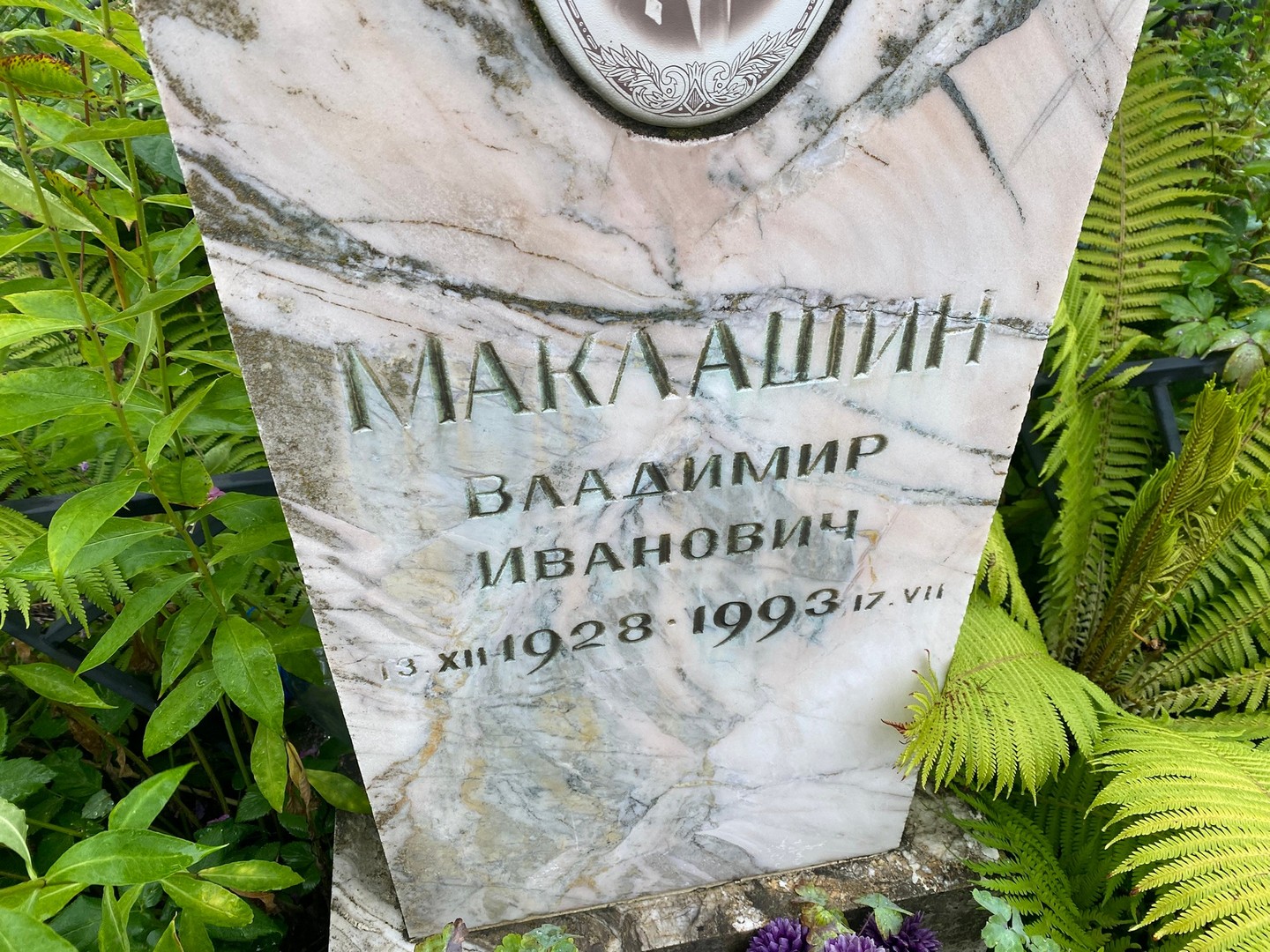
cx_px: 635
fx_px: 954
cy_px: 476
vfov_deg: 53.1
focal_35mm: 26
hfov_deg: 67.3
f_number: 1.8
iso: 32
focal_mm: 4.25
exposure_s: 1/211
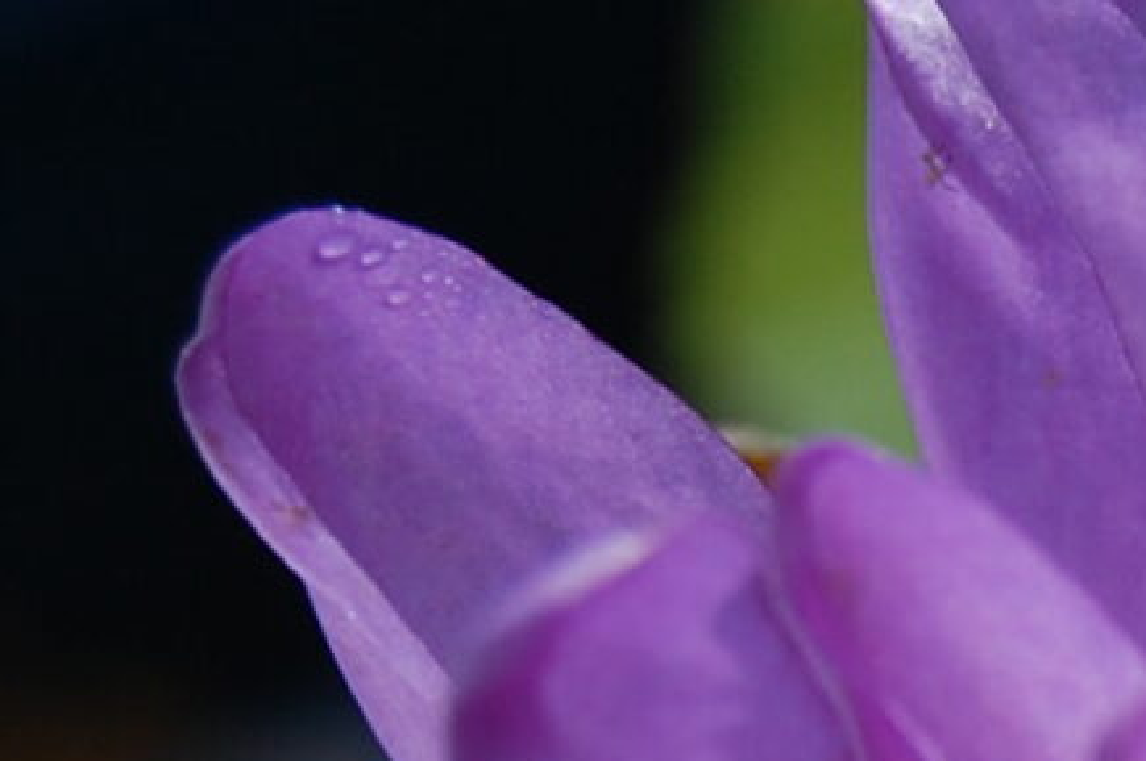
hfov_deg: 5.5
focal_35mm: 371
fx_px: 11797
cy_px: 1546
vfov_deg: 3.7
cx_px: 2213
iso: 200
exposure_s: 1/250
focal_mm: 42
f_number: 8
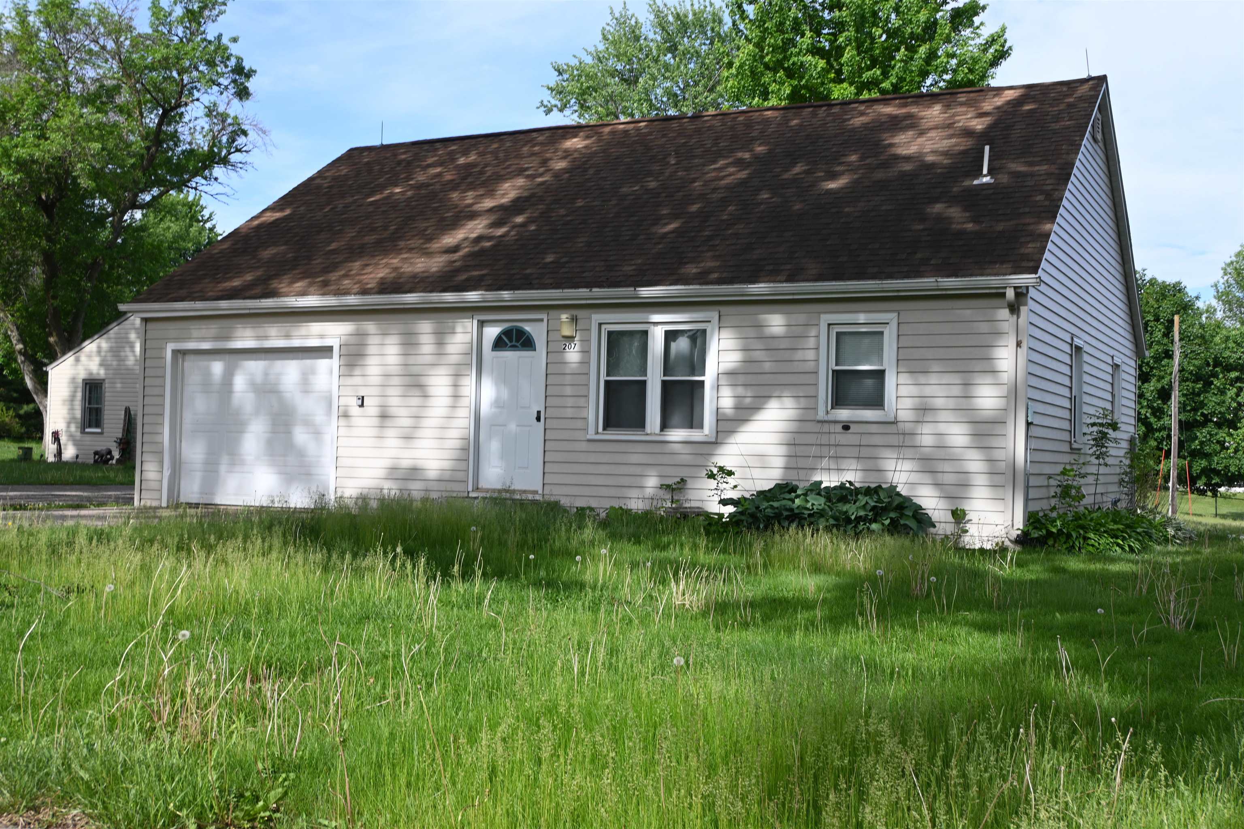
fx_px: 1348
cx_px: 622
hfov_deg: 49.6
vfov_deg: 34.2
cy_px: 414
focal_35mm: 39
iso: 100
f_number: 6.3
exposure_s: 1/320
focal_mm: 26
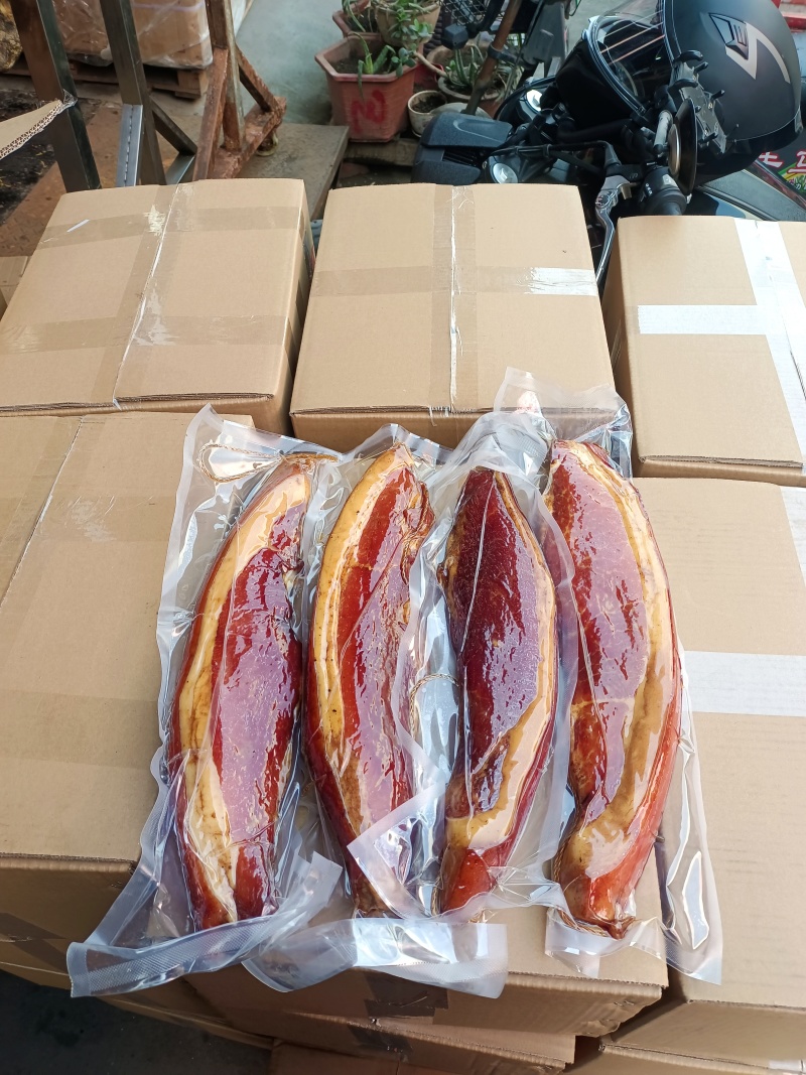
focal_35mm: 25
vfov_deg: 69.4
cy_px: 538
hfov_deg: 54.9
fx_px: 776
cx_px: 403
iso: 156
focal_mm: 4.71
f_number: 1.79
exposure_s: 1/100
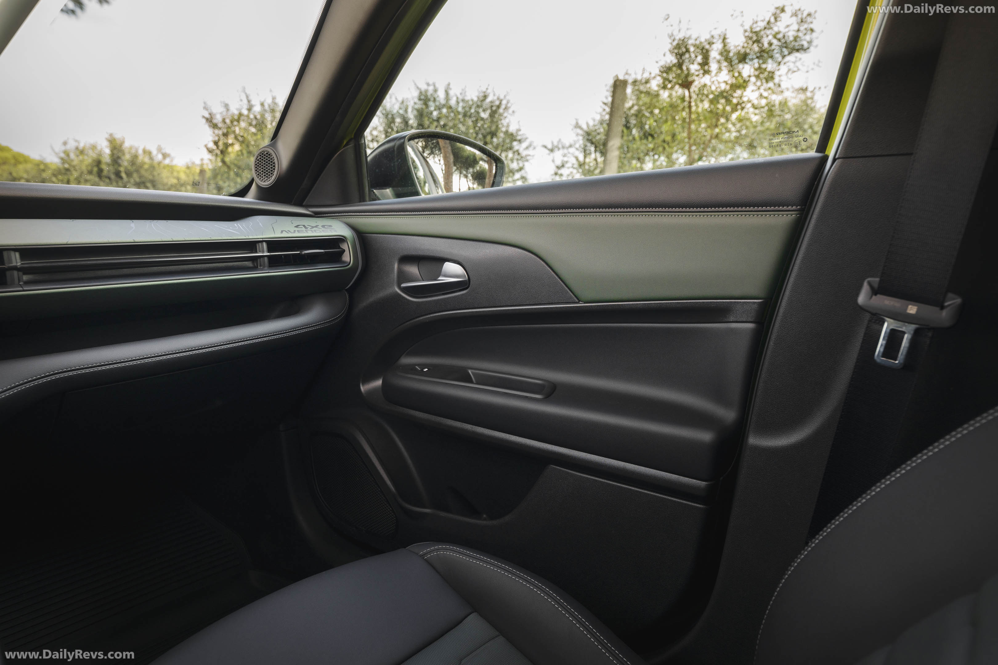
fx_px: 665
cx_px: 499
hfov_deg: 73.7
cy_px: 332
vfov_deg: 53.1
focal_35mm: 24
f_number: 5.6
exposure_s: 1/80
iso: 200
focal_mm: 24
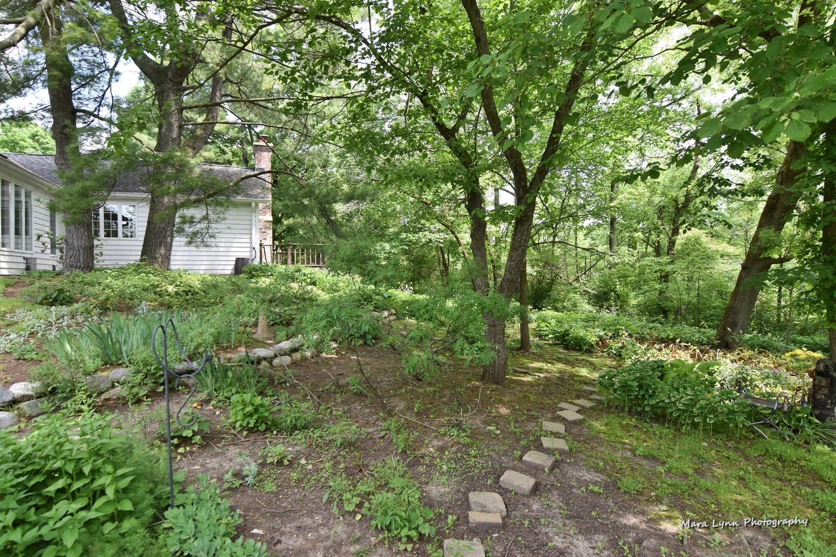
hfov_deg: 85.4
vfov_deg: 63.2
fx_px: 453
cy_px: 278
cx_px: 418
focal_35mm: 20
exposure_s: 1/180
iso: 400
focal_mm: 13
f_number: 6.7
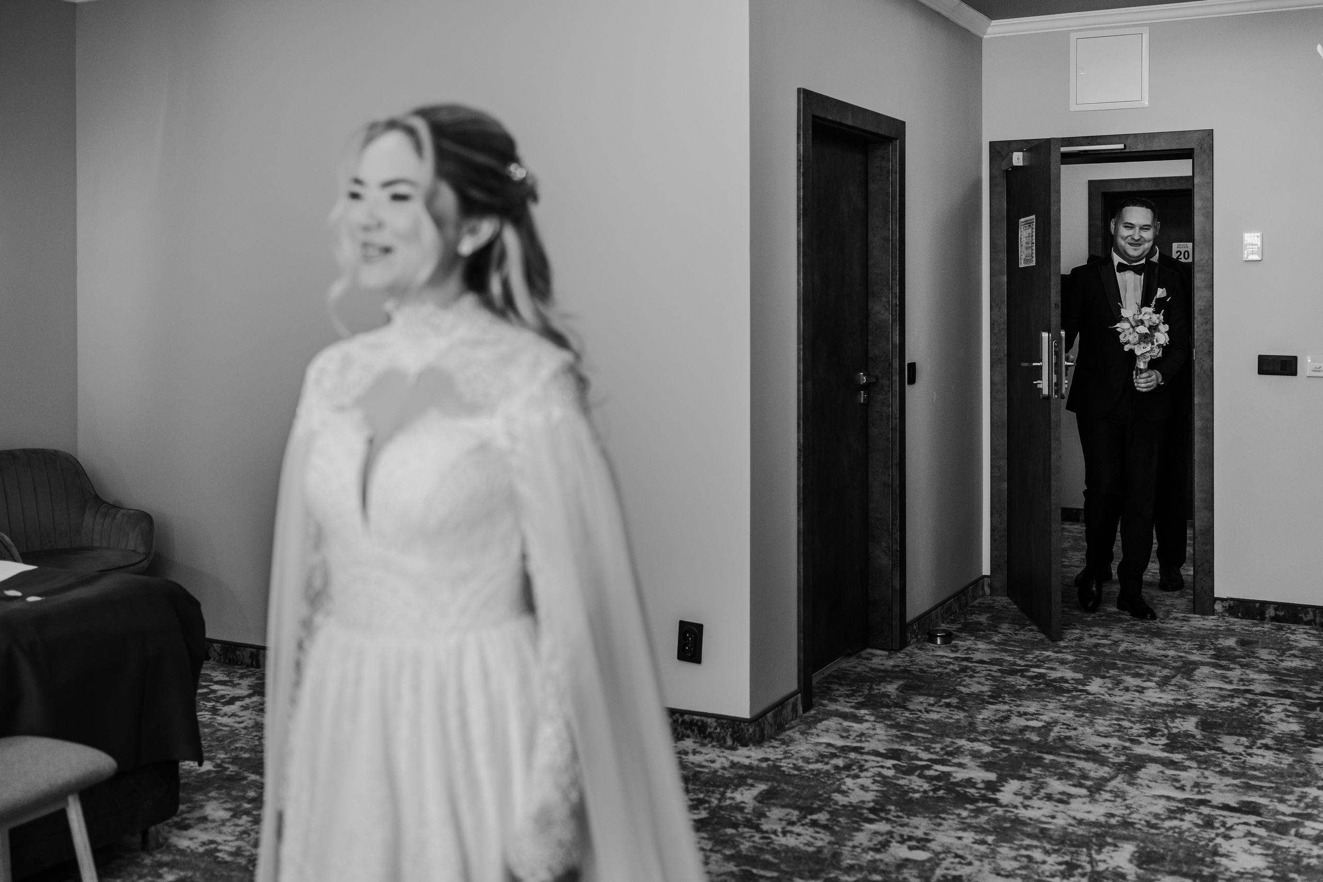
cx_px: 662
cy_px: 441
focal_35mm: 35
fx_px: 1286
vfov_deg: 37.9
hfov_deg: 54.4
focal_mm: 35
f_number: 2.2
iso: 500
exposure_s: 1/250
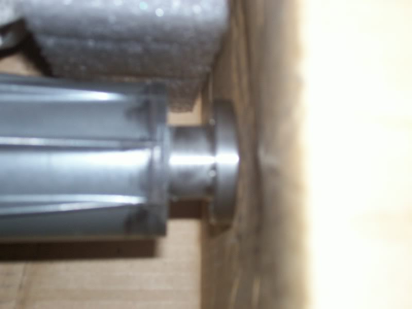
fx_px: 774
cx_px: 206
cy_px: 154
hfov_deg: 29.8
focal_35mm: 65
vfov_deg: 22.6
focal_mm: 10.8
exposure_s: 1/137
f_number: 3.6
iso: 140
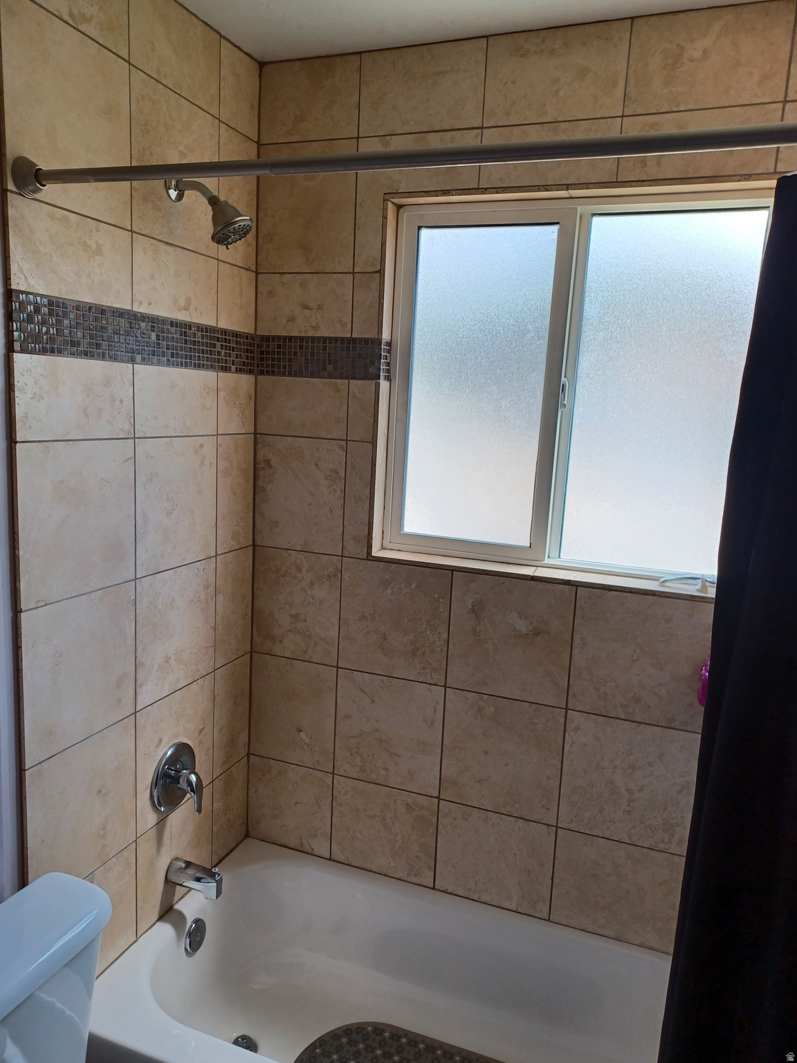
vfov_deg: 69.4
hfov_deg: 54.9
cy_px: 532
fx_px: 767
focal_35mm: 25
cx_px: 398
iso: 40
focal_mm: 4.6
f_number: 1.8
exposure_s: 1/60
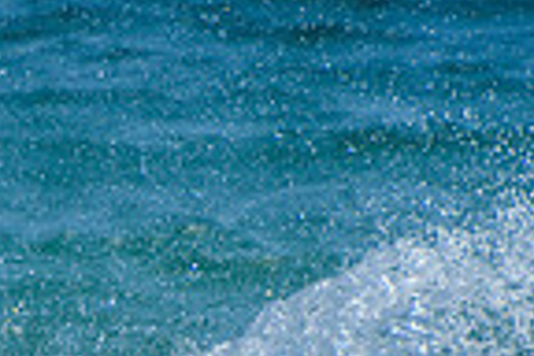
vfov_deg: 0.6
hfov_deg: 0.9
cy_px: 540
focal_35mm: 2414
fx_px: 35805
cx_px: 182
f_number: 5.6
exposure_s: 1/2000
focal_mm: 400
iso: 250
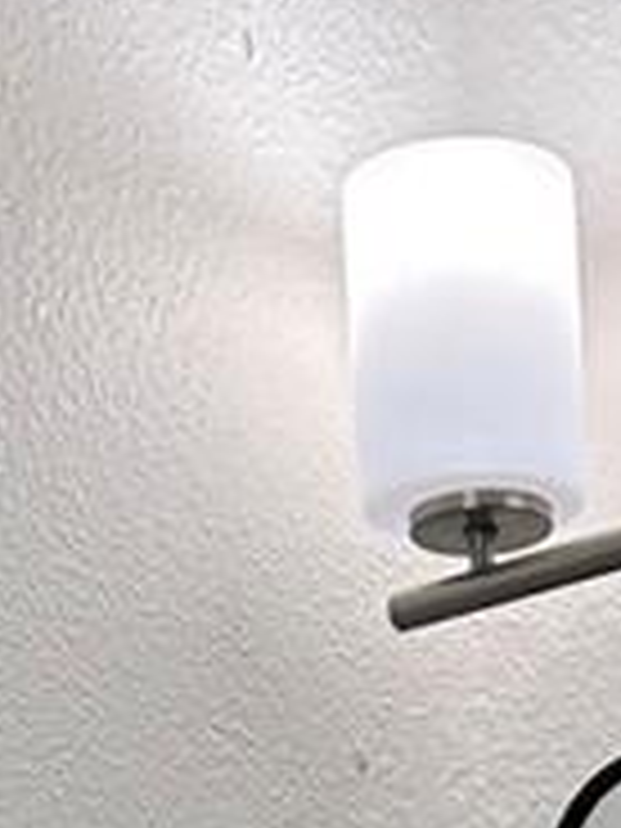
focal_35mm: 170
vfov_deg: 9.0
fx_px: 4066
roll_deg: +2.7
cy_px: 2637
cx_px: 616
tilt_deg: -7.4
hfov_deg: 8.7
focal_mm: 5.7
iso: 40
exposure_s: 1/236
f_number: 1.5
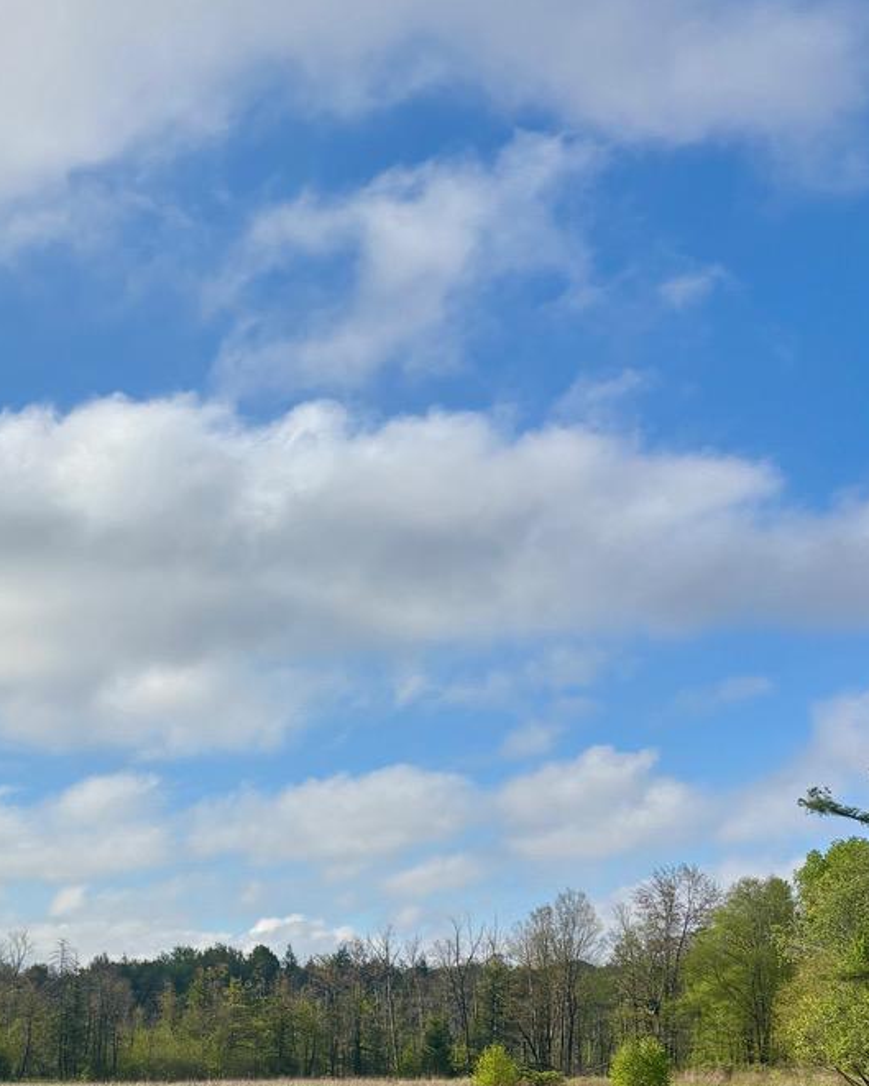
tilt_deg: +1.7
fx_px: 1896
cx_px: 123
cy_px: 992
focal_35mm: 59
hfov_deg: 25.2
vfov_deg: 30.4
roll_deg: -1.8
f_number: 1.6
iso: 50
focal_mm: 5.96
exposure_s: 1/6329
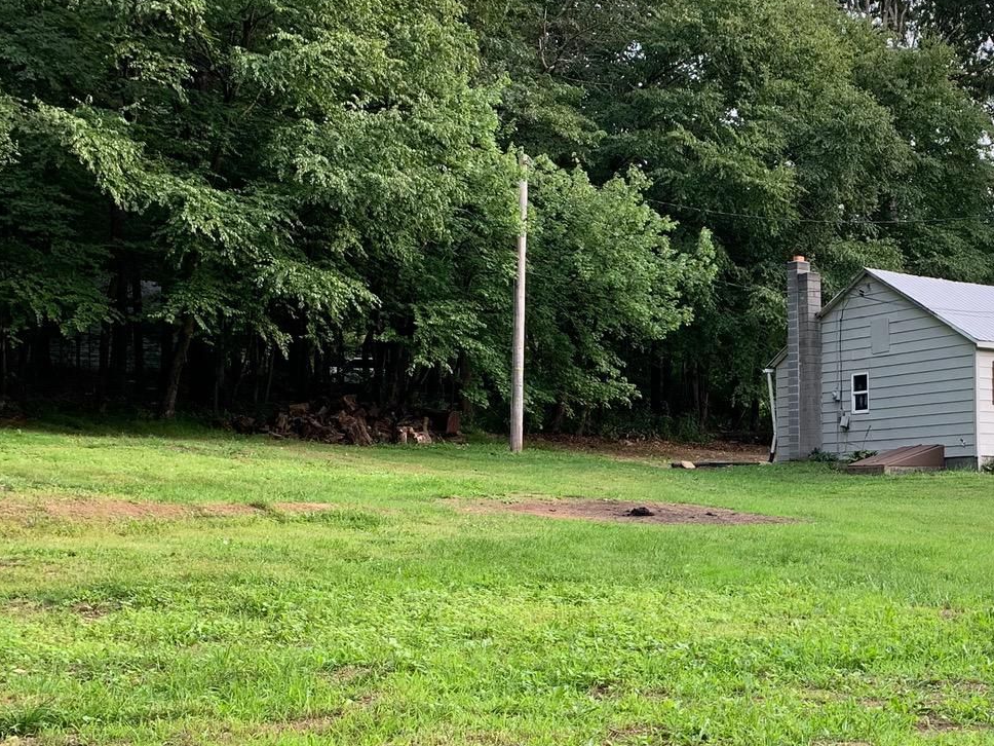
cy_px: 516
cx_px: 914
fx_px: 1579
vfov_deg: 26.4
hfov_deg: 33.0
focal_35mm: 55
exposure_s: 1/252
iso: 25
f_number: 1.8
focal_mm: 4.25
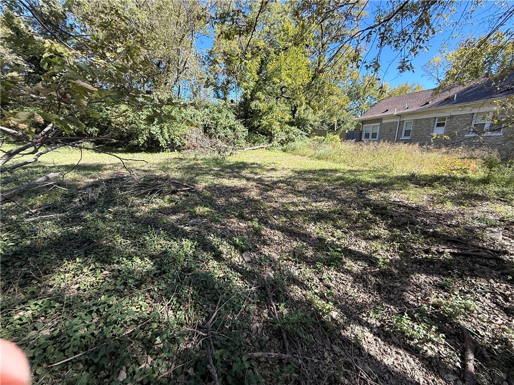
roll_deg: -0.6
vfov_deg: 85.7
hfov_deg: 102.1
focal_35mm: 14
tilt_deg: -13.2
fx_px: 208
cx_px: 257
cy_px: 192
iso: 50
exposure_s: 1/336
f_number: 2.2
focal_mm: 2.22
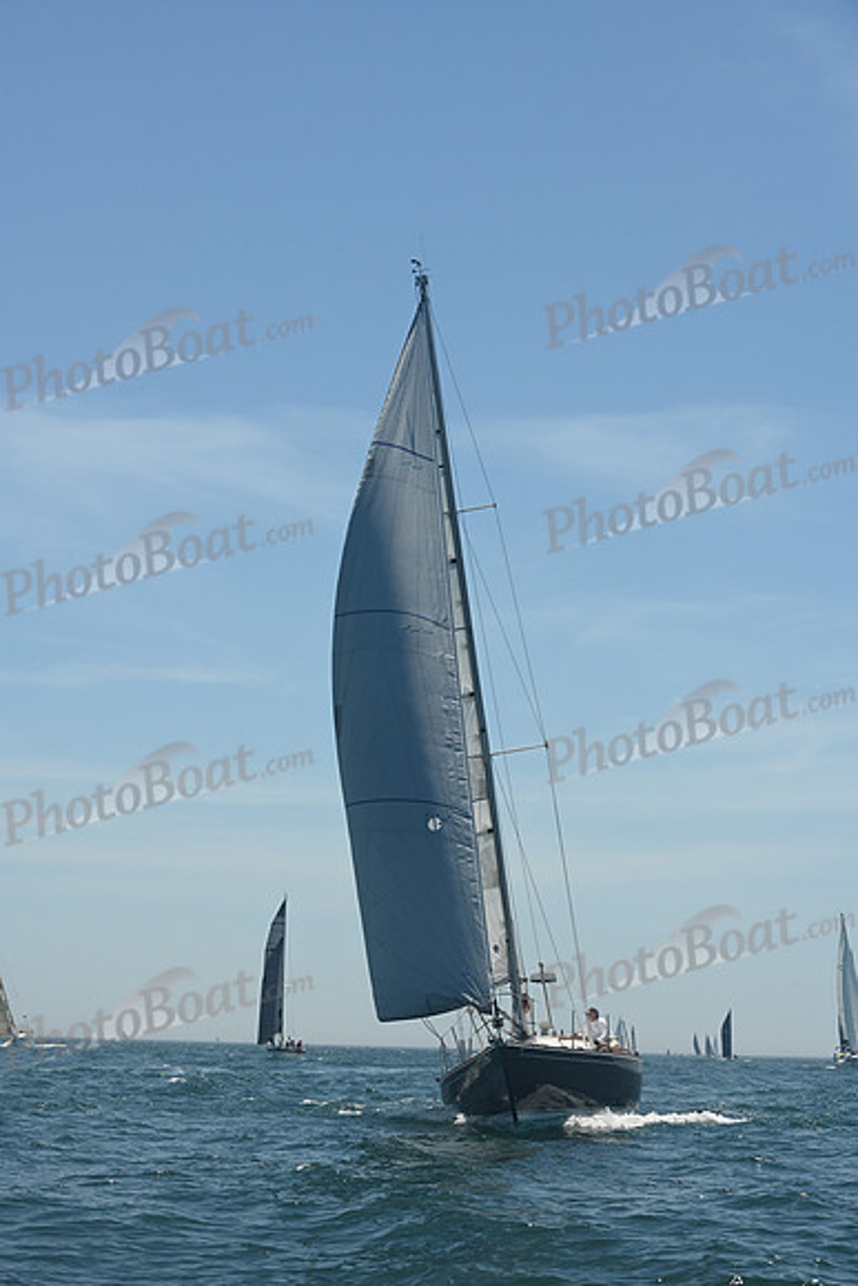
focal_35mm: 70
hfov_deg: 19.5
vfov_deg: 28.8
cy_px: 643
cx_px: 429
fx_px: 2501
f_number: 10
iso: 320
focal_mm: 70
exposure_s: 1/1000
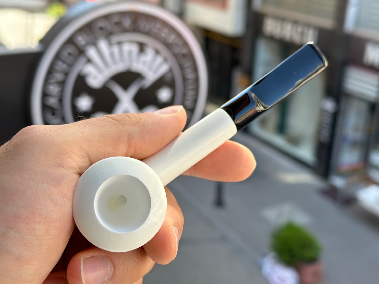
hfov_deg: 39.7
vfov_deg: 30.3
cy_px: 142
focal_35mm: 48
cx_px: 190
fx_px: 526
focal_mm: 6.86
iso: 64
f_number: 1.78
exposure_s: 1/501
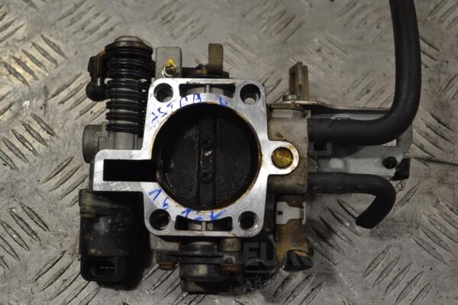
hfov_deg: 33.4
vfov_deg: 22.6
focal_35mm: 60
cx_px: 229
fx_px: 763
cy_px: 152
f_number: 5.6
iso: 280
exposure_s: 1/125
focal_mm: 40
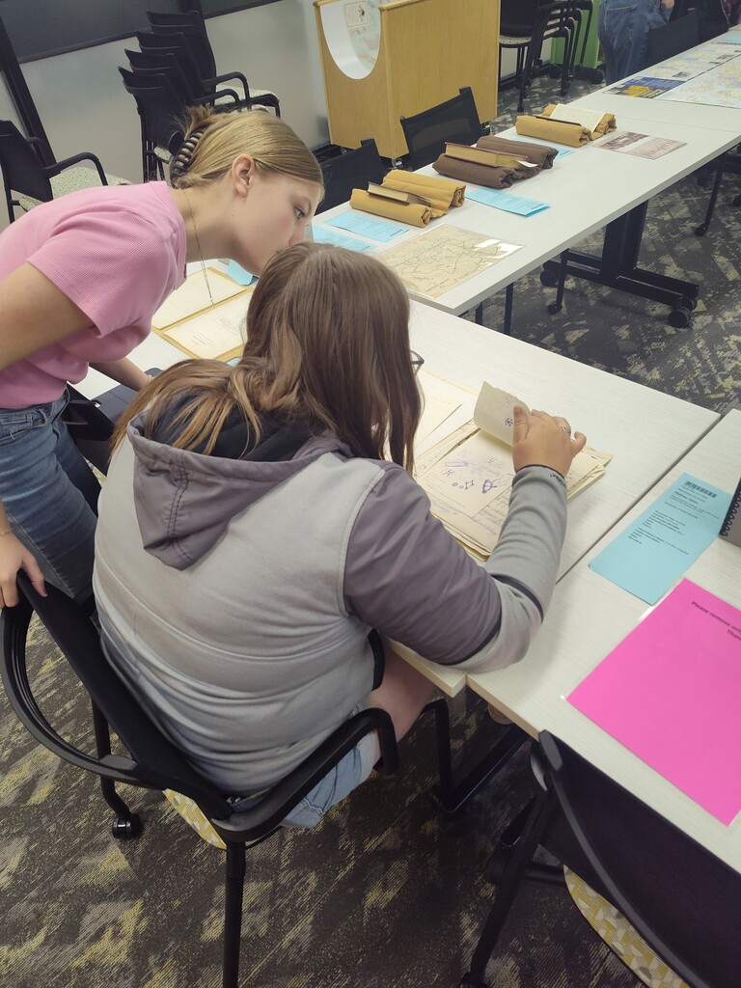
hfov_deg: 58.9
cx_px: 370
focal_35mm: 23
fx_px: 656
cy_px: 494
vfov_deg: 73.9
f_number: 1.8
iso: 581
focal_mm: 5.56
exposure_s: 1/120
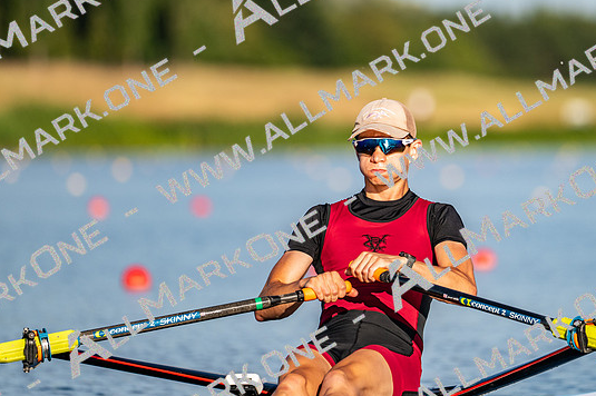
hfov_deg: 3.2
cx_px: 293
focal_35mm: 651
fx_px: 10771
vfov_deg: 2.1
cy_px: 207
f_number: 4.5
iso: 200
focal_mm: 400
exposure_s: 1/2500
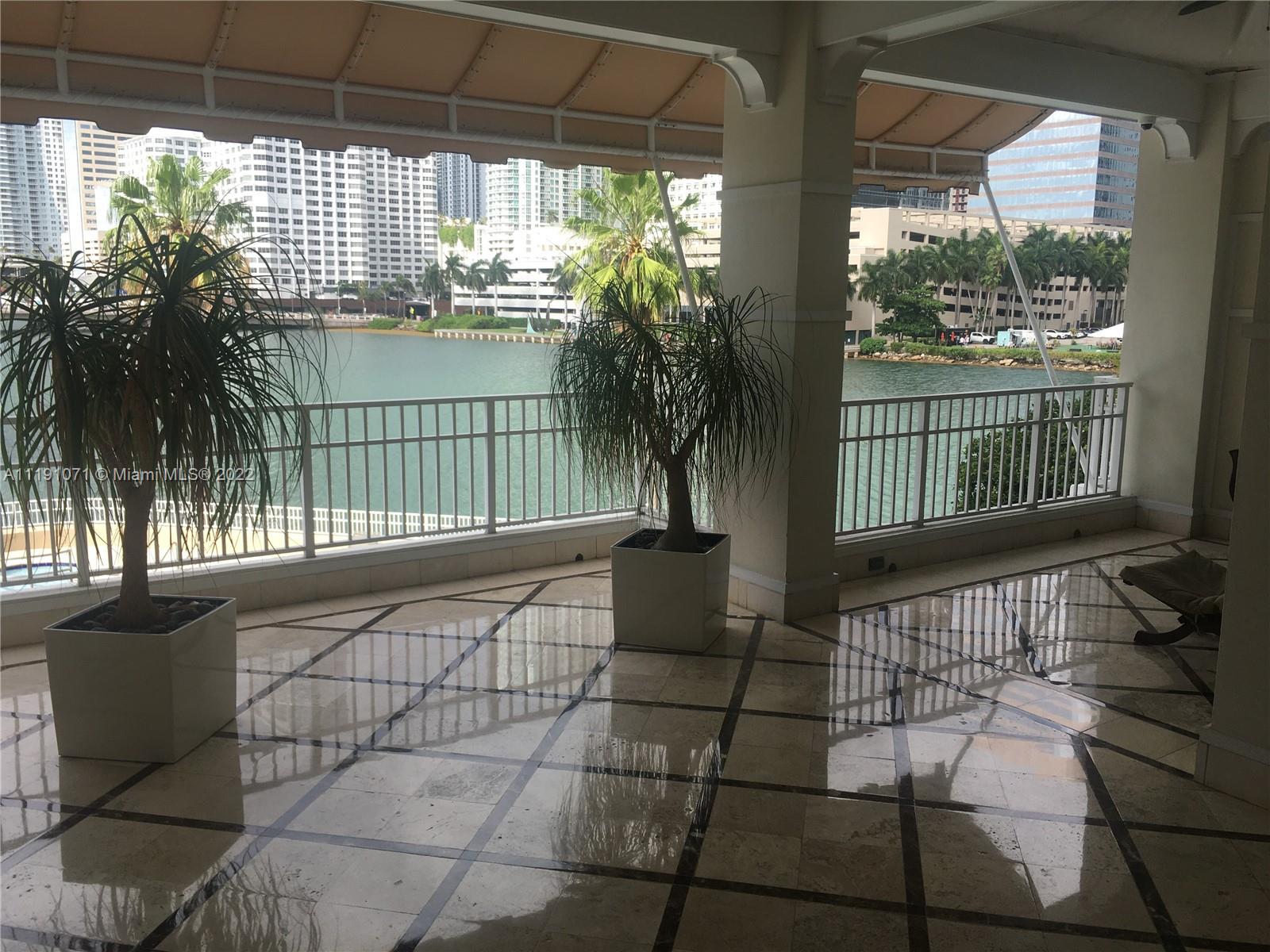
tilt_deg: -9.0
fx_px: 1064
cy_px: 476
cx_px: 635
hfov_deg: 61.7
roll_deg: -1.3
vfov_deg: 48.2
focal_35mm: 29
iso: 25
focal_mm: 4.15
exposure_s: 1/549
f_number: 2.2
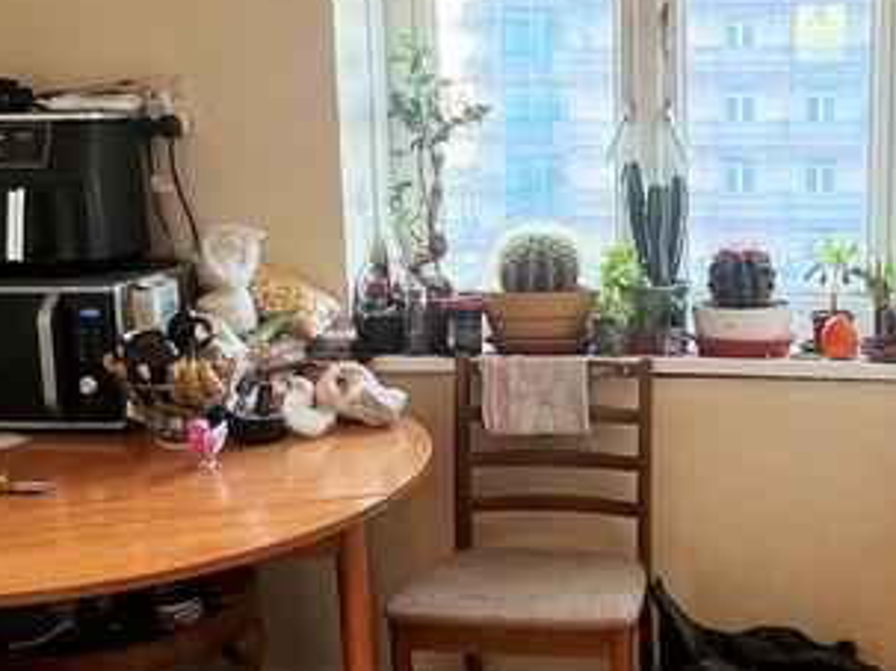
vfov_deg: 32.8
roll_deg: -1.1
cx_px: 695
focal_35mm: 44
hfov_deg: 41.4
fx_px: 1138
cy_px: 310
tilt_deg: -9.4
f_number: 1.8
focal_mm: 1.57
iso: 80
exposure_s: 1/99
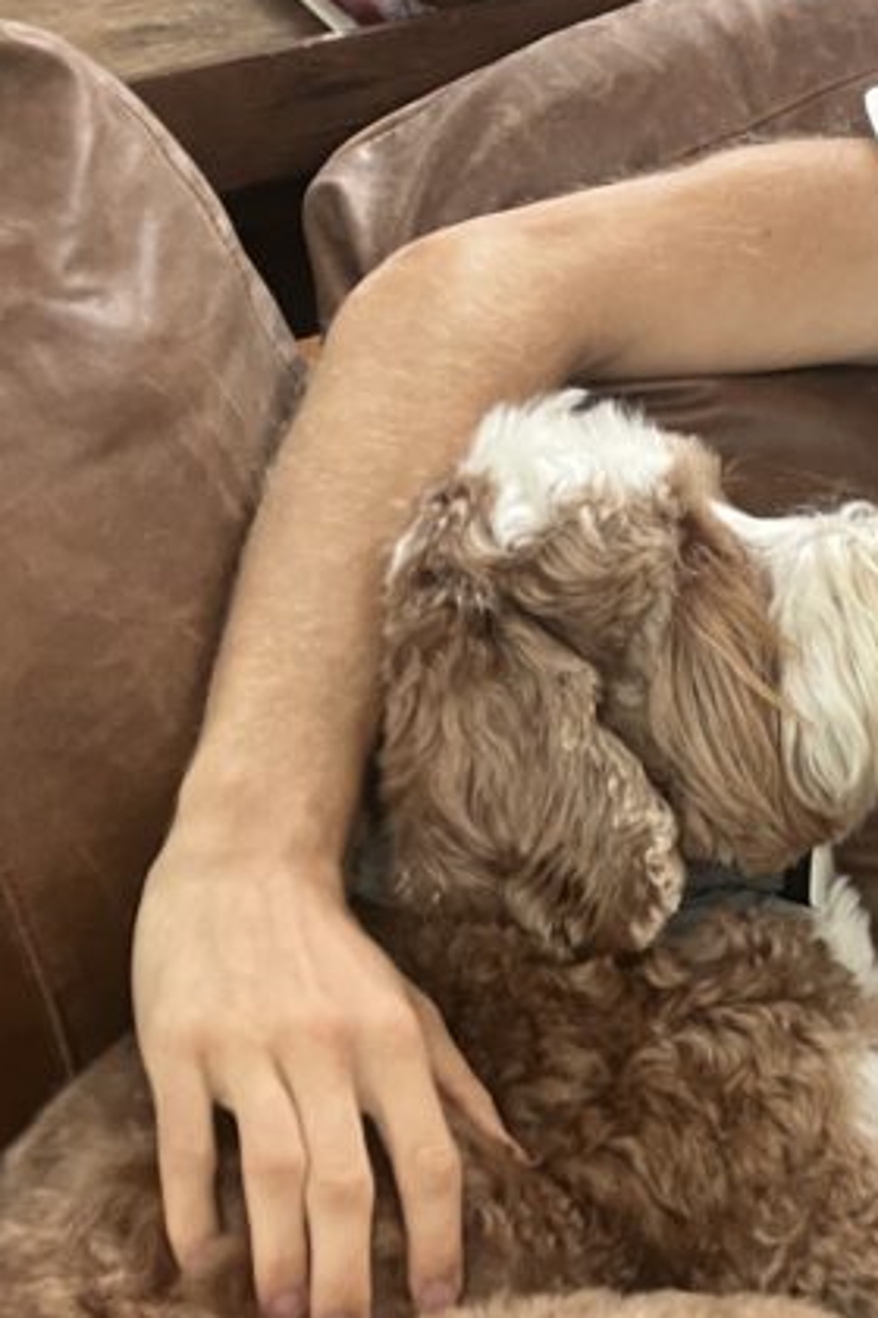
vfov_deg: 30.2
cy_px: 923
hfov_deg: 19.1
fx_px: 2414
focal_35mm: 66
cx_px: 1148
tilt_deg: -39.2
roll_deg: +4.5
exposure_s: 1/60
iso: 200
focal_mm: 5.1
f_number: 1.6
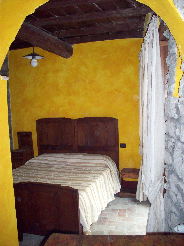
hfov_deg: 38.7
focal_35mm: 37
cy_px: 123
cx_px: 92
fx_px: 262
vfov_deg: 50.1
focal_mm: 6.2
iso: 160
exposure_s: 1/45
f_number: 2.8
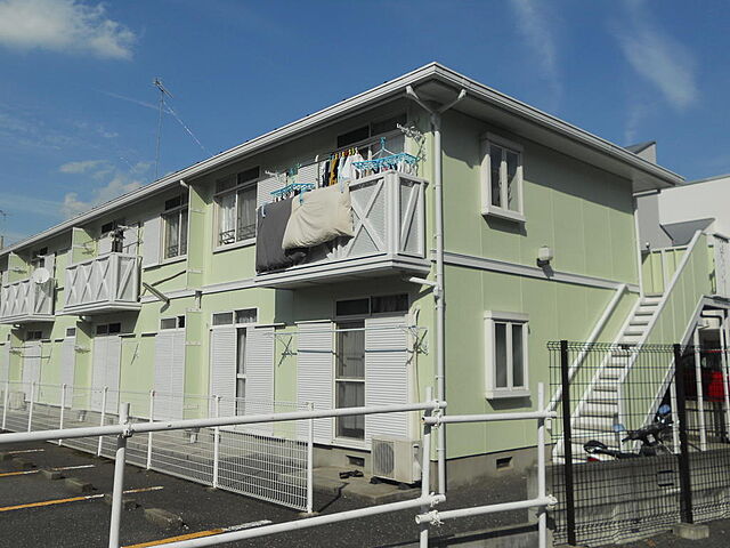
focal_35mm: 32
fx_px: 675
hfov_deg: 56.8
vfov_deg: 44.2
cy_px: 274
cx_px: 365
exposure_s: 1/320
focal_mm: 5.8
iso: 80
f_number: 8.8
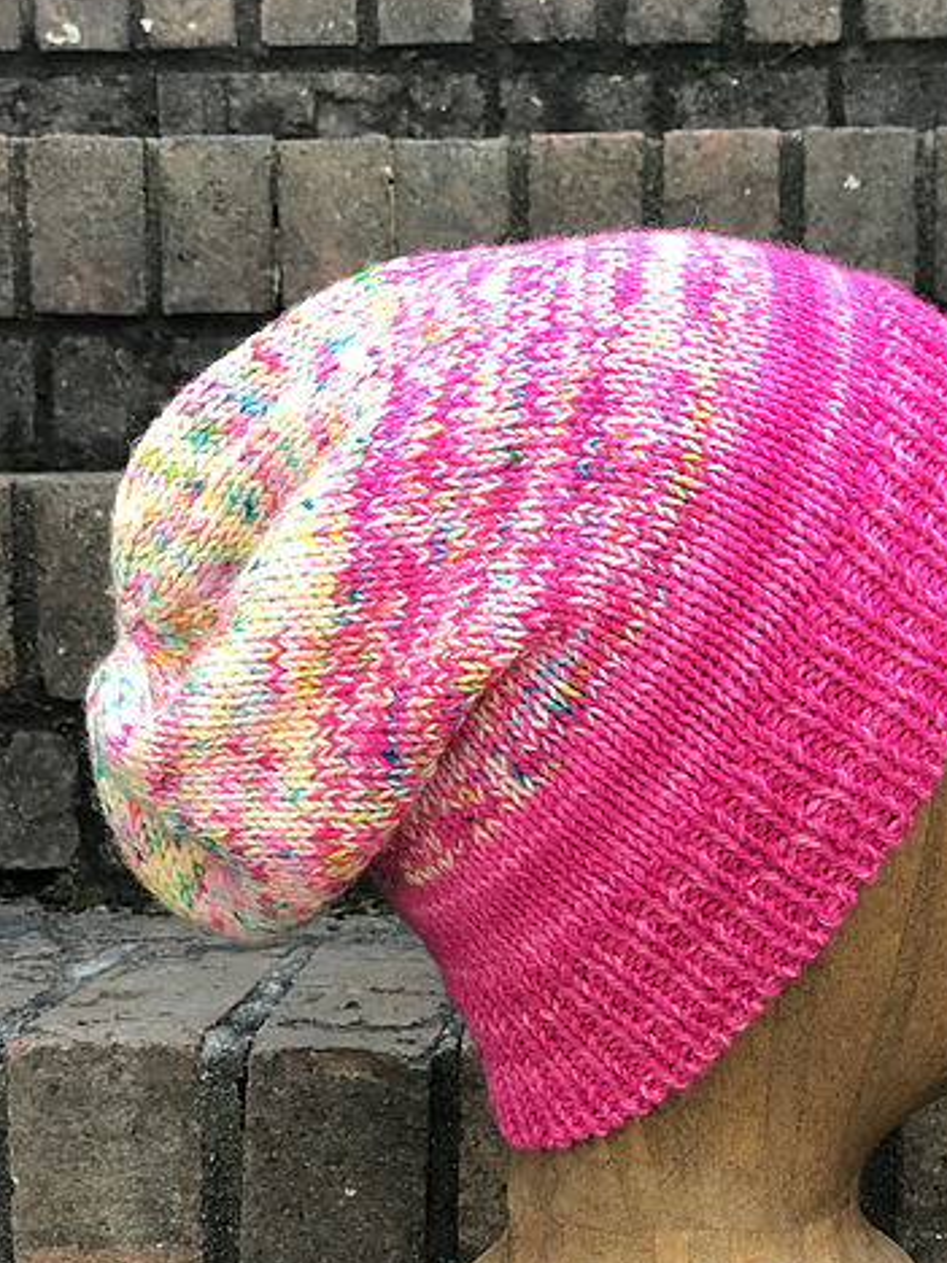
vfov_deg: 25.0
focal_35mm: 78
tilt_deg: -4.8
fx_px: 2845
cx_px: 642
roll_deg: +1.5
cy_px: 780
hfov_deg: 18.8
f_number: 2.8
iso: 32
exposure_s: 1/60
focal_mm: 6.6
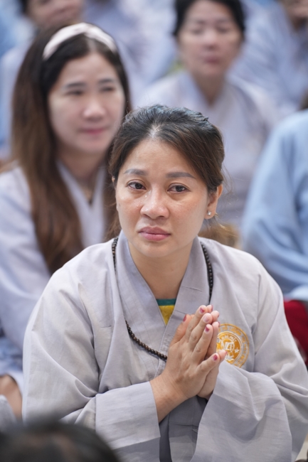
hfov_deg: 9.1
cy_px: 231
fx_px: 1926
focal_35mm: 150
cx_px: 154
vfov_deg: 13.7
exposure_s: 1/125
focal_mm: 150
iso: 2000
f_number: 2.8
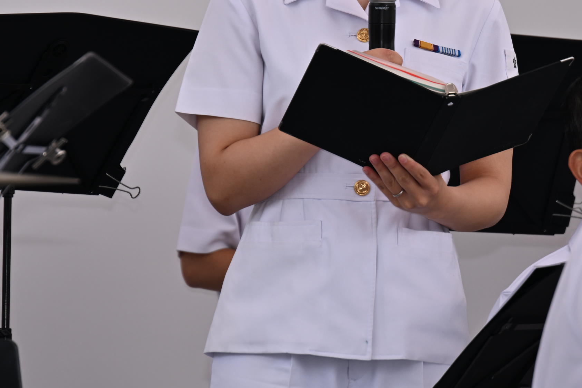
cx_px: 406
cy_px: -8
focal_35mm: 489
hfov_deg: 4.2
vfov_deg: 2.8
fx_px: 7906
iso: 100
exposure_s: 1/160
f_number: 6.3
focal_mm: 200
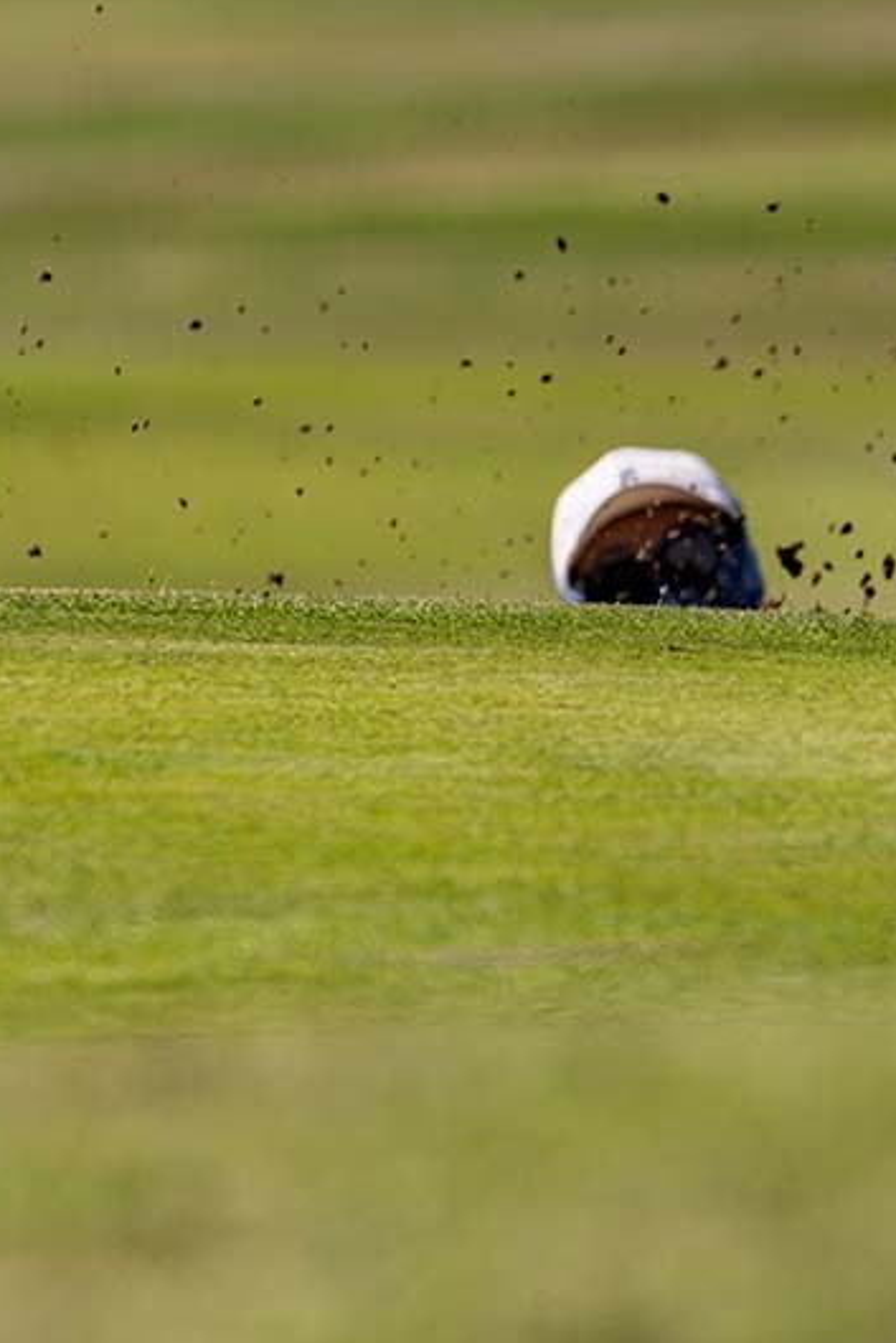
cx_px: 497
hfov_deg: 1.2
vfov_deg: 1.7
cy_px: 741
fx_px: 44021
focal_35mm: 1180
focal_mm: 650
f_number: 8
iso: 220
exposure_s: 1/2500
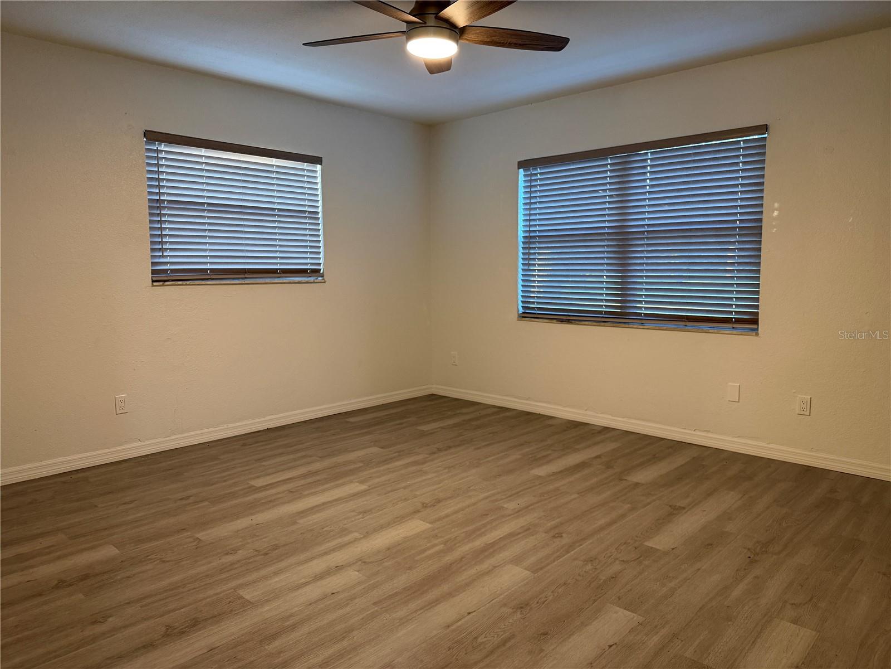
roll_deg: +0.1
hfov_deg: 71.6
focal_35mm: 24
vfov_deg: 56.8
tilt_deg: -6.3
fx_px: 618
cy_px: 334
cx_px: 446
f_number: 1.78
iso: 320
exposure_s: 1/60
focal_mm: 6.76
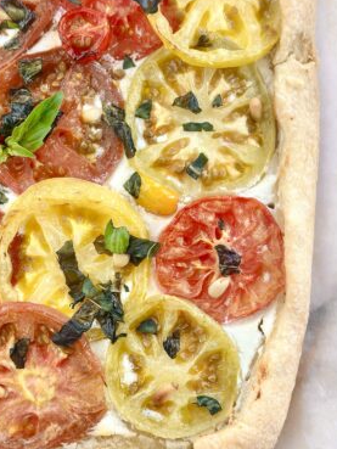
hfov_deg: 22.6
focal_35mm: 65
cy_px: 228
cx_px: 134
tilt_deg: -87.9
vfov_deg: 29.8
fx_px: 843
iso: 80
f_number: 1.78
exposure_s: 1/180
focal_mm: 6.86
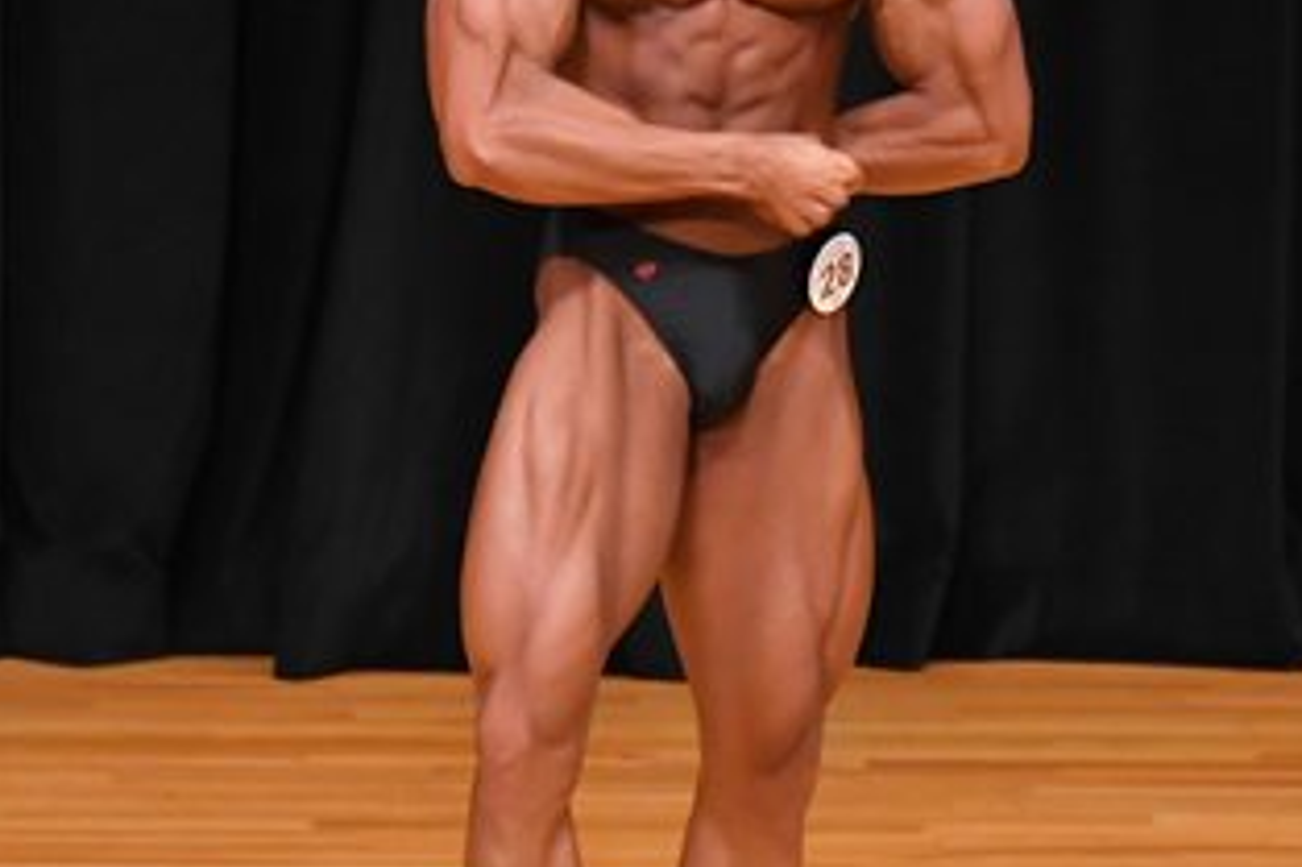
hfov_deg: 3.1
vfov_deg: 2.1
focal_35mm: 667
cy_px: 328
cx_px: 703
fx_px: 24109
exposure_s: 1/400
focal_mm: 180
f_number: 5.6
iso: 4000
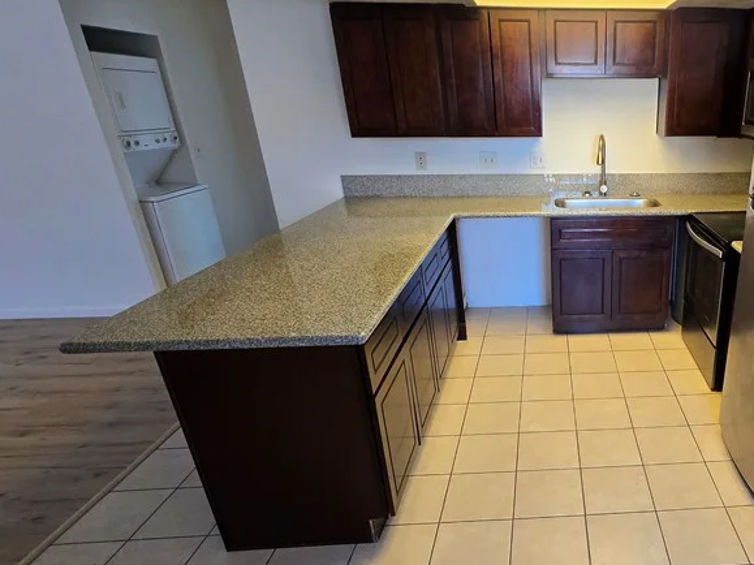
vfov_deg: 58.6
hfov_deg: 68.1
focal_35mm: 23
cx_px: 585
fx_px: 501
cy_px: 324
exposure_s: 1/60
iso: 100
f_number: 2.2
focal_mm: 1.7
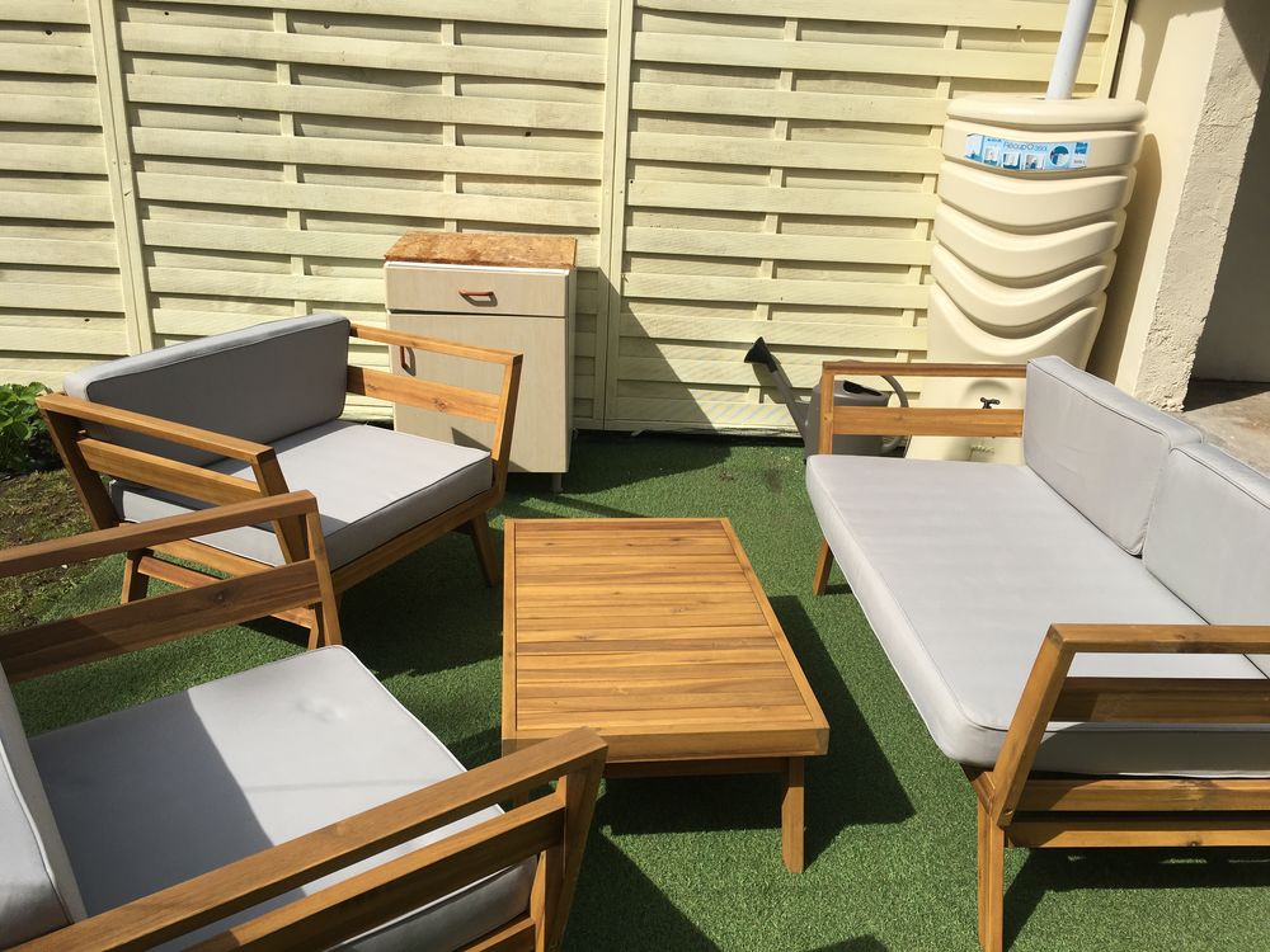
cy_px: 476
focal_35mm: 29
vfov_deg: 48.2
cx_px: 635
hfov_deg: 61.7
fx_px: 1064
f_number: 2.2
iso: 25
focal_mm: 4.15
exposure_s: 1/2137
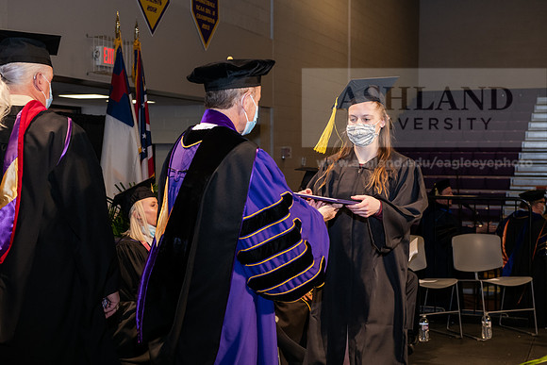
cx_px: 274
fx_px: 942
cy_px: 182
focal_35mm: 62
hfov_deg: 32.4
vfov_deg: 21.9
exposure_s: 1/200
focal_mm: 62
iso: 1600
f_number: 6.3
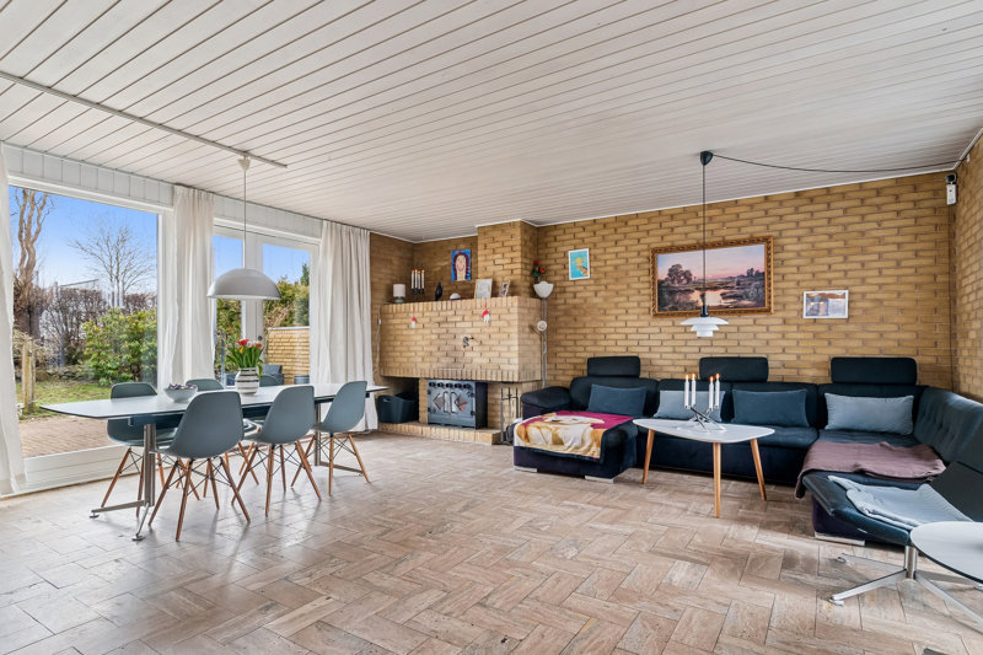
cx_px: 492
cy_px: 328
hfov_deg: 90.0
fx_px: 491
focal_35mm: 18
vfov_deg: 67.4
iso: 400
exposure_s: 1/6
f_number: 10
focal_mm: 12
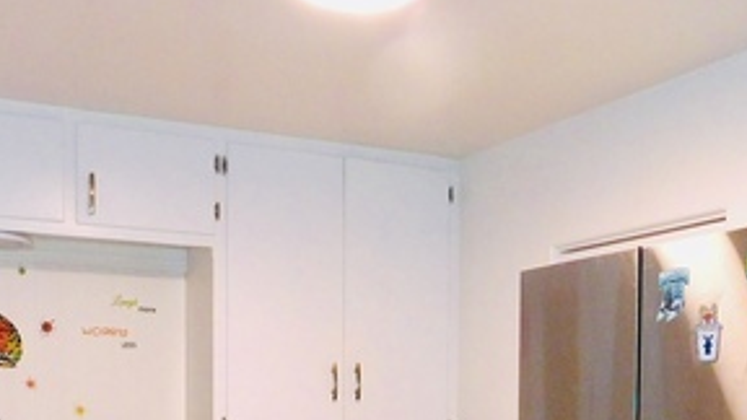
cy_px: 498
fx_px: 1149
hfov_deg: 35.9
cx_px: 440
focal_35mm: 58
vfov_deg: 19.6
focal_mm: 4
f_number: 3
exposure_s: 1/30
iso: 200
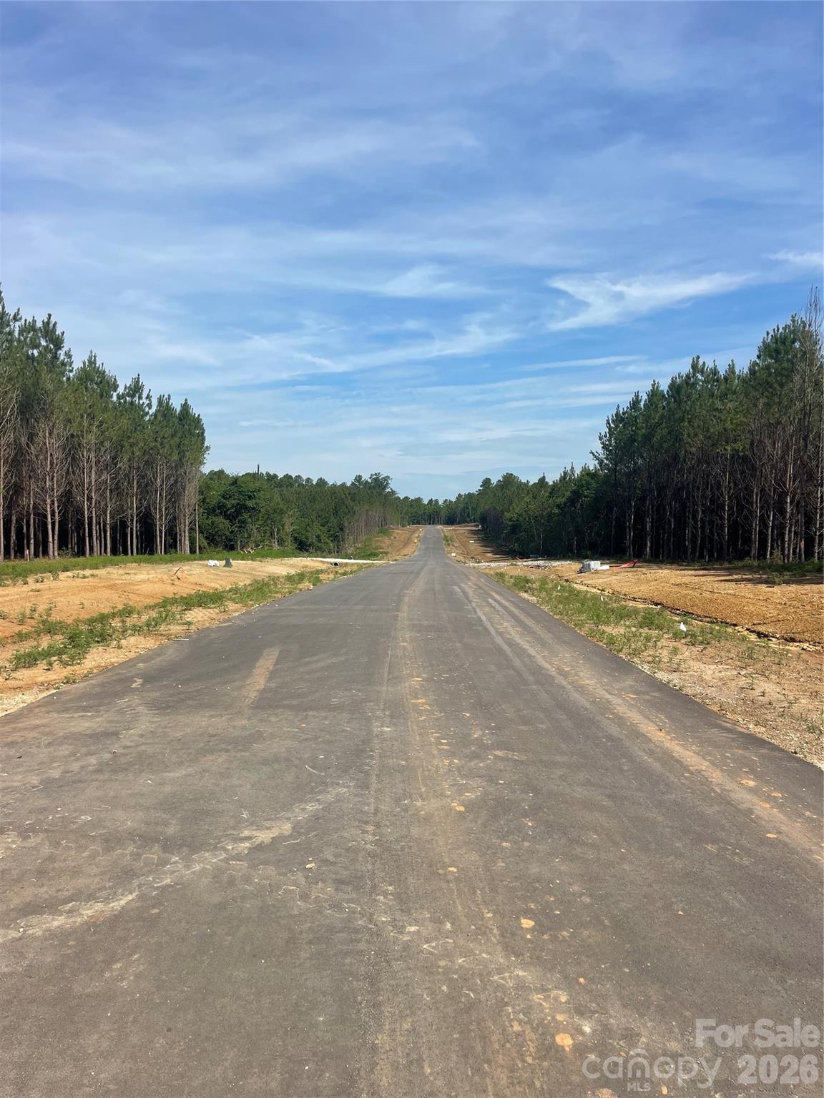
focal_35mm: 25
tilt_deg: -3.4
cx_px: 412
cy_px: 549
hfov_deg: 54.9
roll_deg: -0.6
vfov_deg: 69.4
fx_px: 793
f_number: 1.6
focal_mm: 5.1
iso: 32
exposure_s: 1/4049
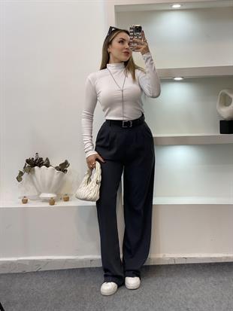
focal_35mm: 52
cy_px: 156
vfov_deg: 36.8
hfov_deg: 28.0
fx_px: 466
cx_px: 116
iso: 80
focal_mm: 6
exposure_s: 1/100
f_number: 2
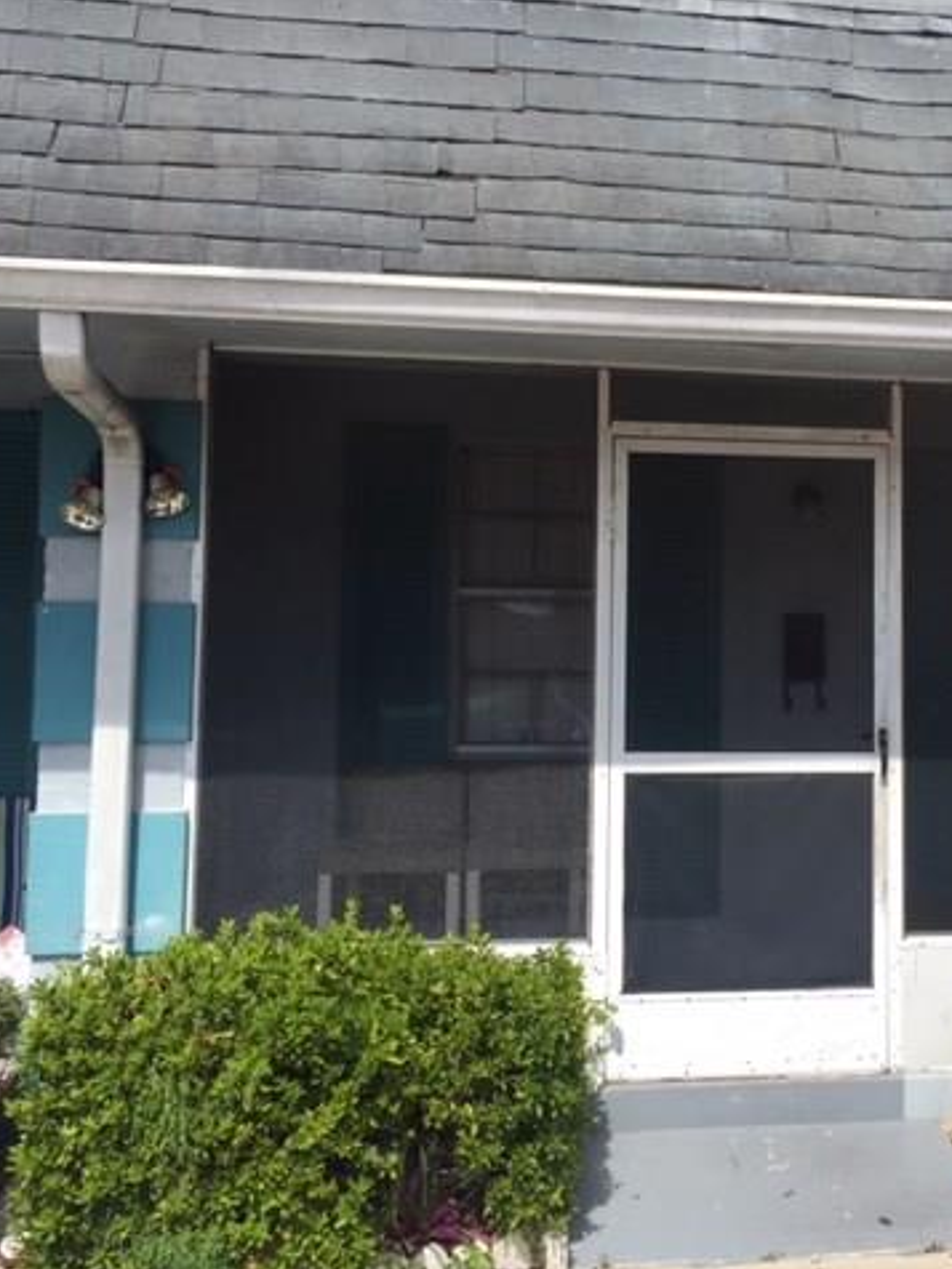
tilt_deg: +3.1
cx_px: 725
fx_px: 1430
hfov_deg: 35.9
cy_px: 634
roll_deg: -1.8
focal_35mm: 39
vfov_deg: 47.9
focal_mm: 4.15
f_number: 2.2
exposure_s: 1/1522
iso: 32
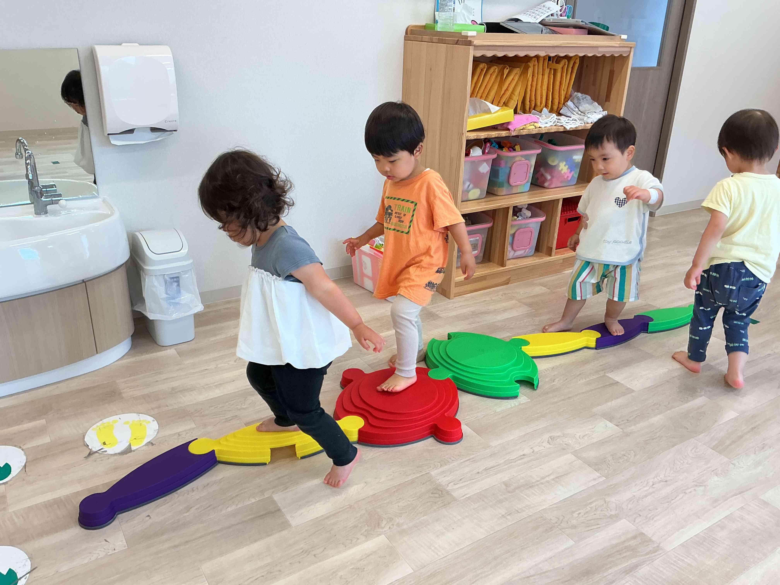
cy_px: 292
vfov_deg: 48.2
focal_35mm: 29
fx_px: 653
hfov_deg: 61.7
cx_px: 390
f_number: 1.8
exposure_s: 1/120
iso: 32
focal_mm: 3
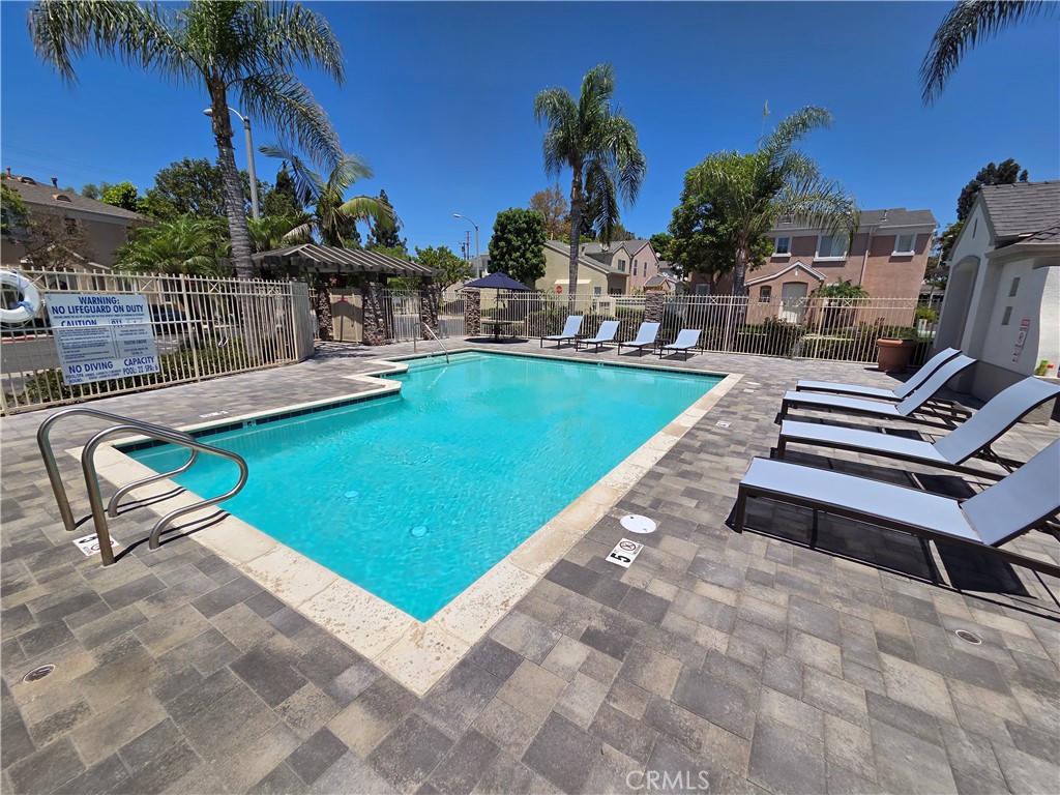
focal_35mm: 13
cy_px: 398
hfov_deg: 106.2
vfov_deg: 89.9
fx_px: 398
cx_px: 530
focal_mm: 2.2
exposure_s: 1/3618
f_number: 2.2
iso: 50
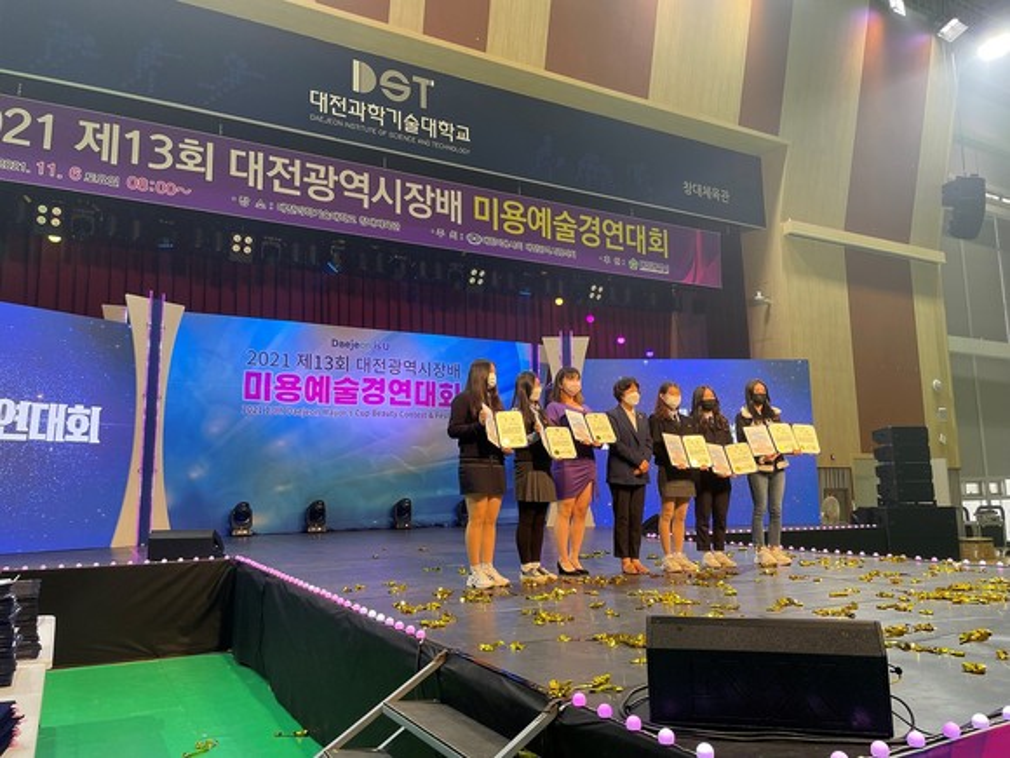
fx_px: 759
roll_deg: +0.9
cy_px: 379
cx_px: 505
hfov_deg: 67.3
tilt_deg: +8.0
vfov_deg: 53.1
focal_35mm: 26
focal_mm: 4.2
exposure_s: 1/120
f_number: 1.6
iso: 125
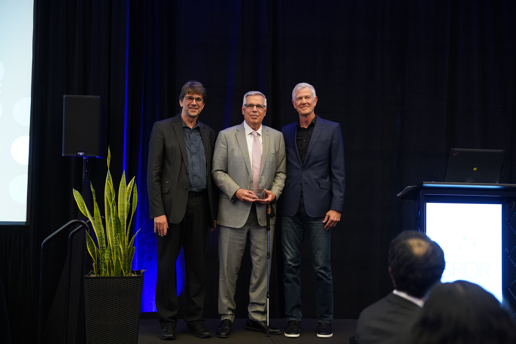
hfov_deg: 42.7
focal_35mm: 46
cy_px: 172
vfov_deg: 29.2
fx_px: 659
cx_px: 258
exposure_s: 1/160
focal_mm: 46
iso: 3200
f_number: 2
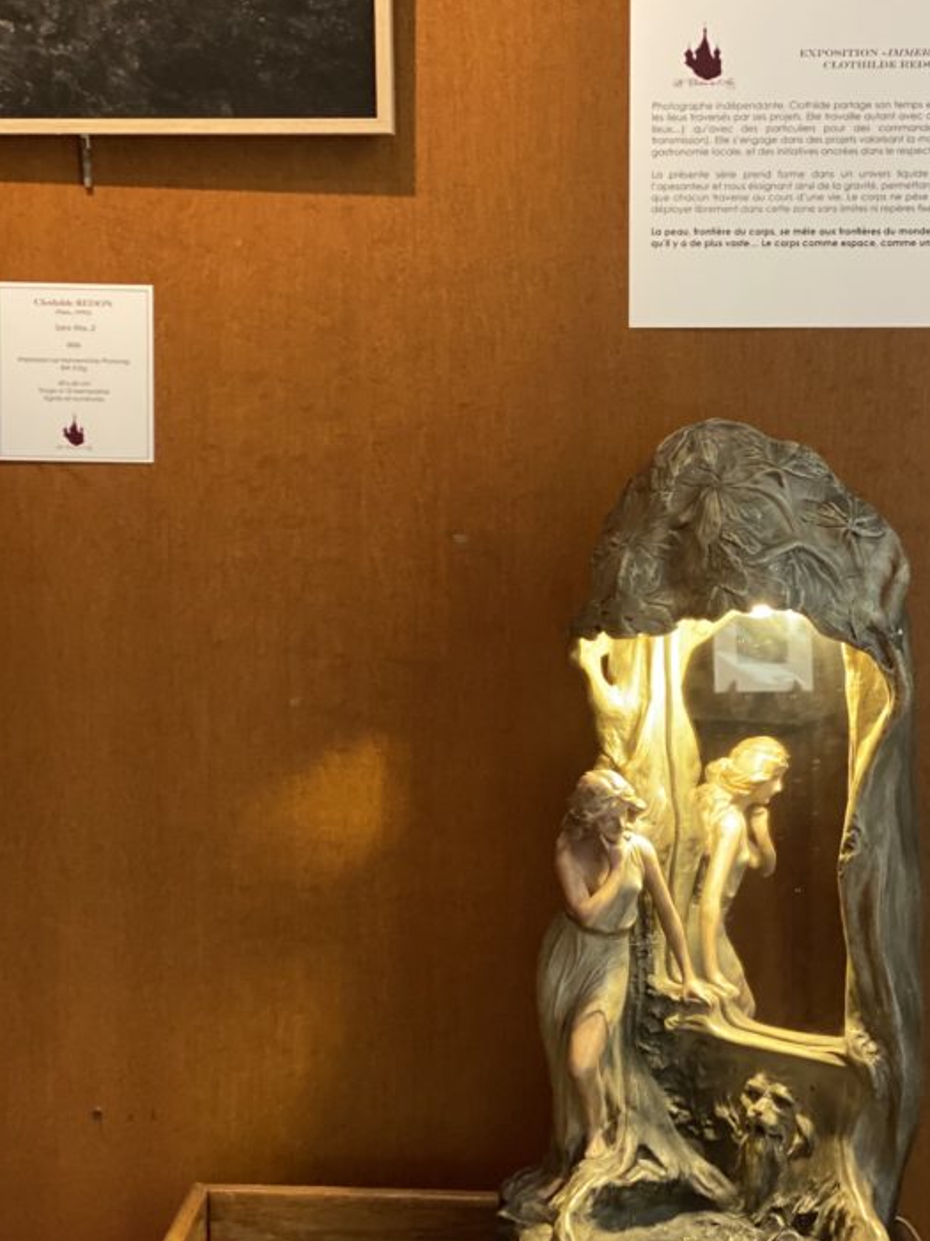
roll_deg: -0.2
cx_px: 551
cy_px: 643
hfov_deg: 19.3
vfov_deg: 25.7
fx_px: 2725
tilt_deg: -4.6
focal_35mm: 76
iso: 250
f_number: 2
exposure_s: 1/33
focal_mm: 6
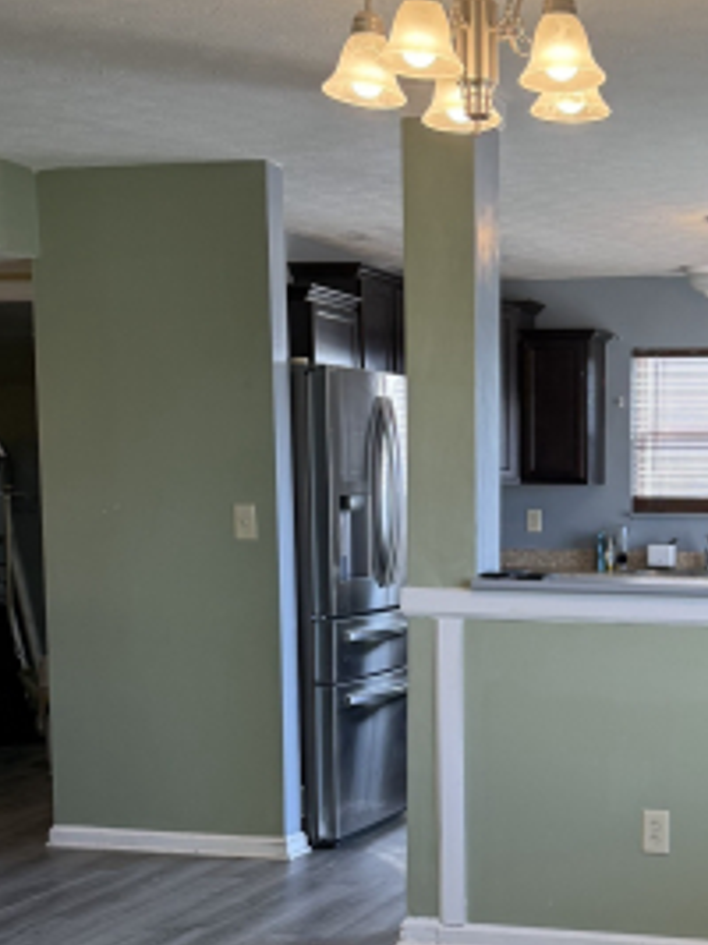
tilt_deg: -6.9
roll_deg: -0.4
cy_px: 685
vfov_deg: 31.7
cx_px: 666
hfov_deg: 23.6
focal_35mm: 60
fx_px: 1638
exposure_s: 1/227
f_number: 1.78
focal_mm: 6.76
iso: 125
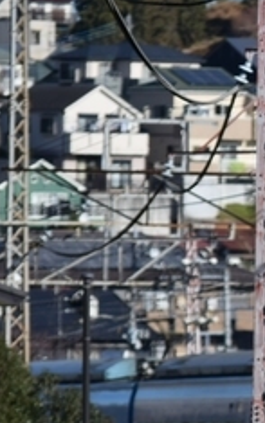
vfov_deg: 2.7
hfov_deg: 1.7
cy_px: 278
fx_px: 9008
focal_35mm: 780
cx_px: 620
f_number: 5.6
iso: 100
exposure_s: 1/1000
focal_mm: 150
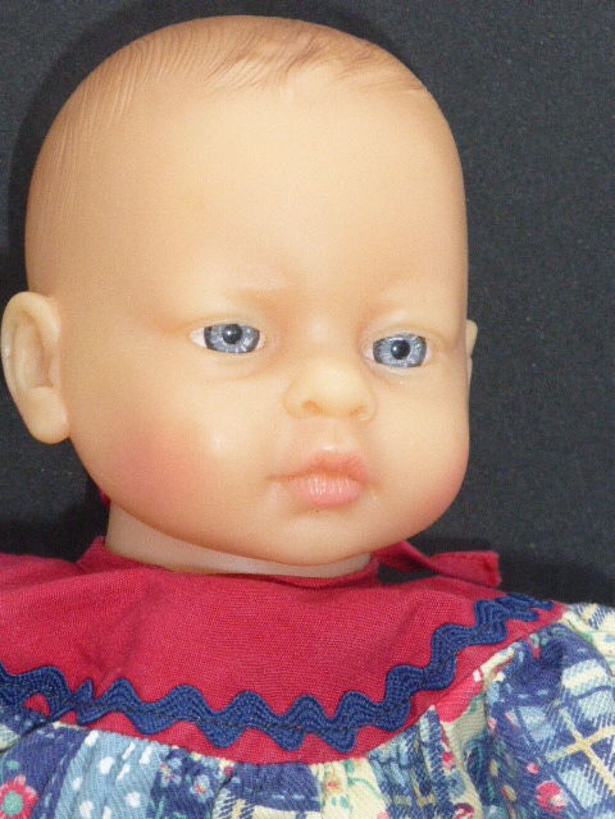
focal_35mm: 91
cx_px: 308
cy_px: 410
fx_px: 2155
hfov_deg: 16.2
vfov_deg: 21.5
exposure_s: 1/60
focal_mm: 15.1
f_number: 5.2
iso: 500
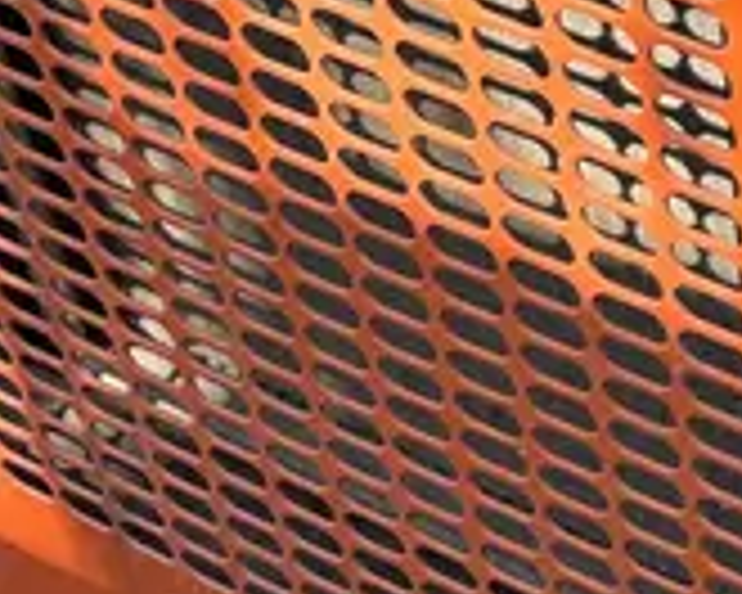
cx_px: 1232
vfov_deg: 13.3
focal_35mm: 113
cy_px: -88
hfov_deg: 15.2
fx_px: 2482
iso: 50
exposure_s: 1/2008
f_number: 1.5
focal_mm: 5.7
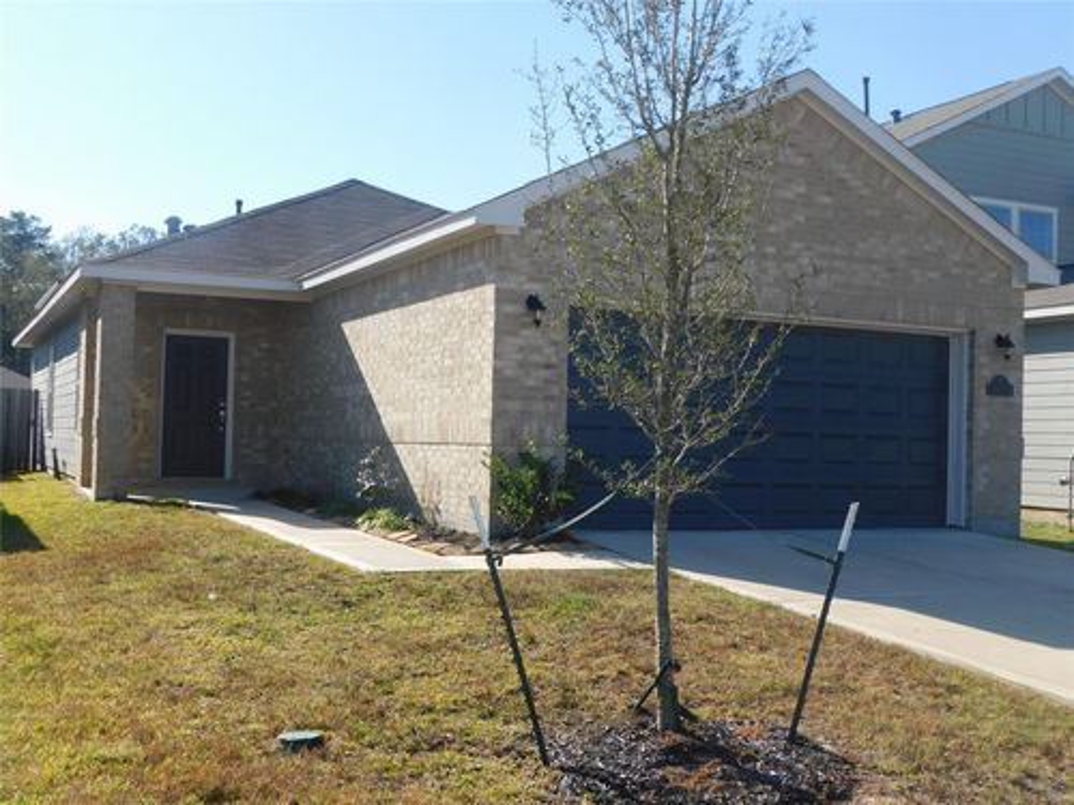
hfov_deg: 46.8
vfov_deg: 36.0
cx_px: 537
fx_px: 1241
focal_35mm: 40
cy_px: 402
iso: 125
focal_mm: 7.1
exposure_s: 1/800
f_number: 3.6
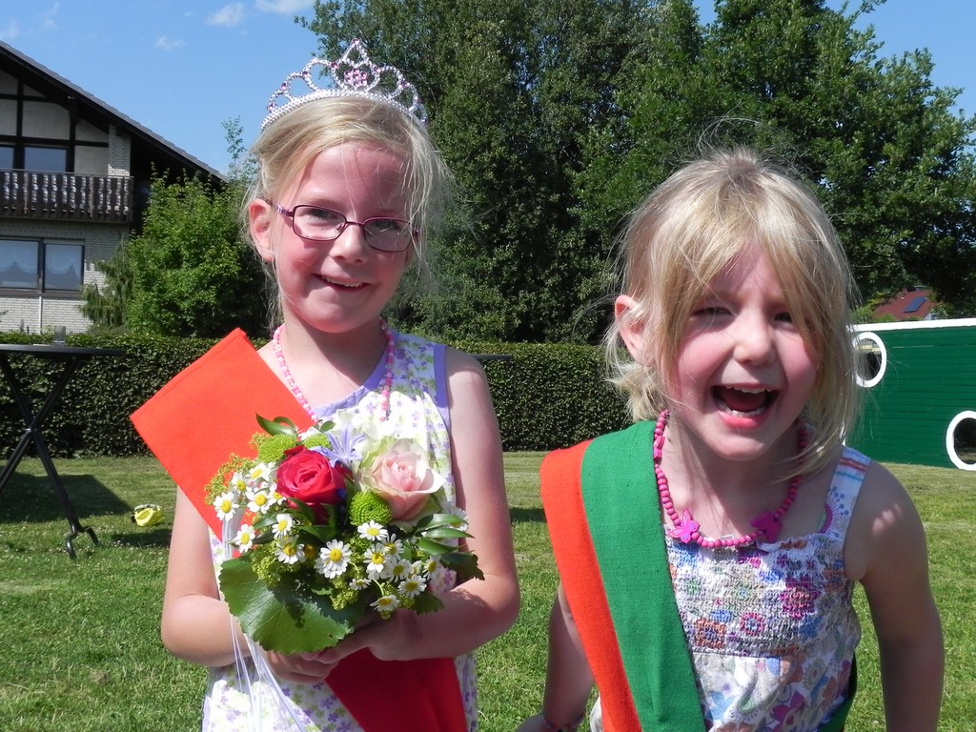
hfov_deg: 41.2
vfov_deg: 31.5
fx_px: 1297
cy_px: 366
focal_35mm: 46
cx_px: 488
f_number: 7.1
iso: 160
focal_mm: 8.2
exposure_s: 1/457
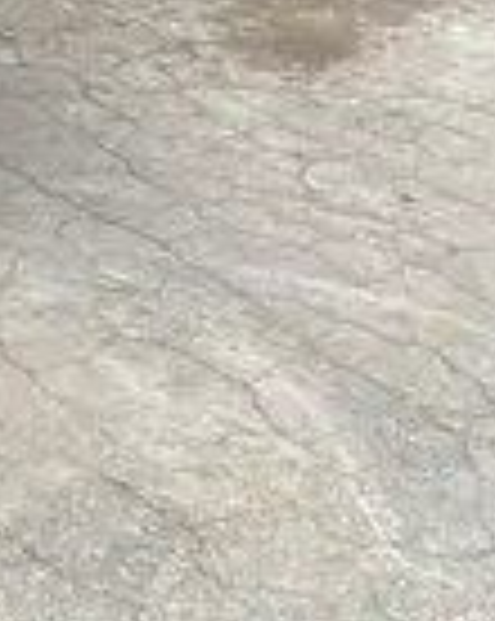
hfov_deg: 10.4
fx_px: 2478
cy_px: -97
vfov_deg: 13.9
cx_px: -536
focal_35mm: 135
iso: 32
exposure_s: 1/2268
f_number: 1.8
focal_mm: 4.25
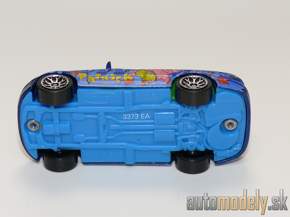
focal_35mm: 108
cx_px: 145
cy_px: 108
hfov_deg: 18.2
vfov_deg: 13.7
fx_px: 905
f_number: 4
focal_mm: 13.8
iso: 100
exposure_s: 1/30
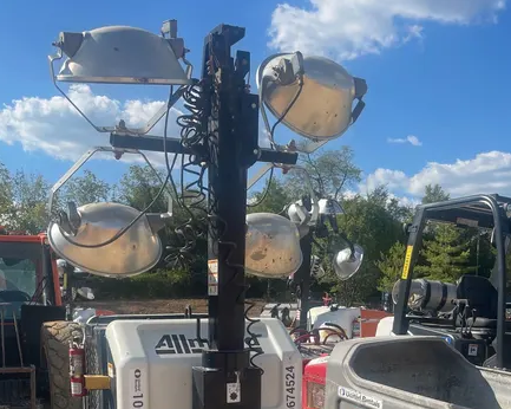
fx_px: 650
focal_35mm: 43
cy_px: 413
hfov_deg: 42.9
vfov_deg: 32.0
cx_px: 228
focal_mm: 4.2
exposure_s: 1/2353
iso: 32
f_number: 1.6
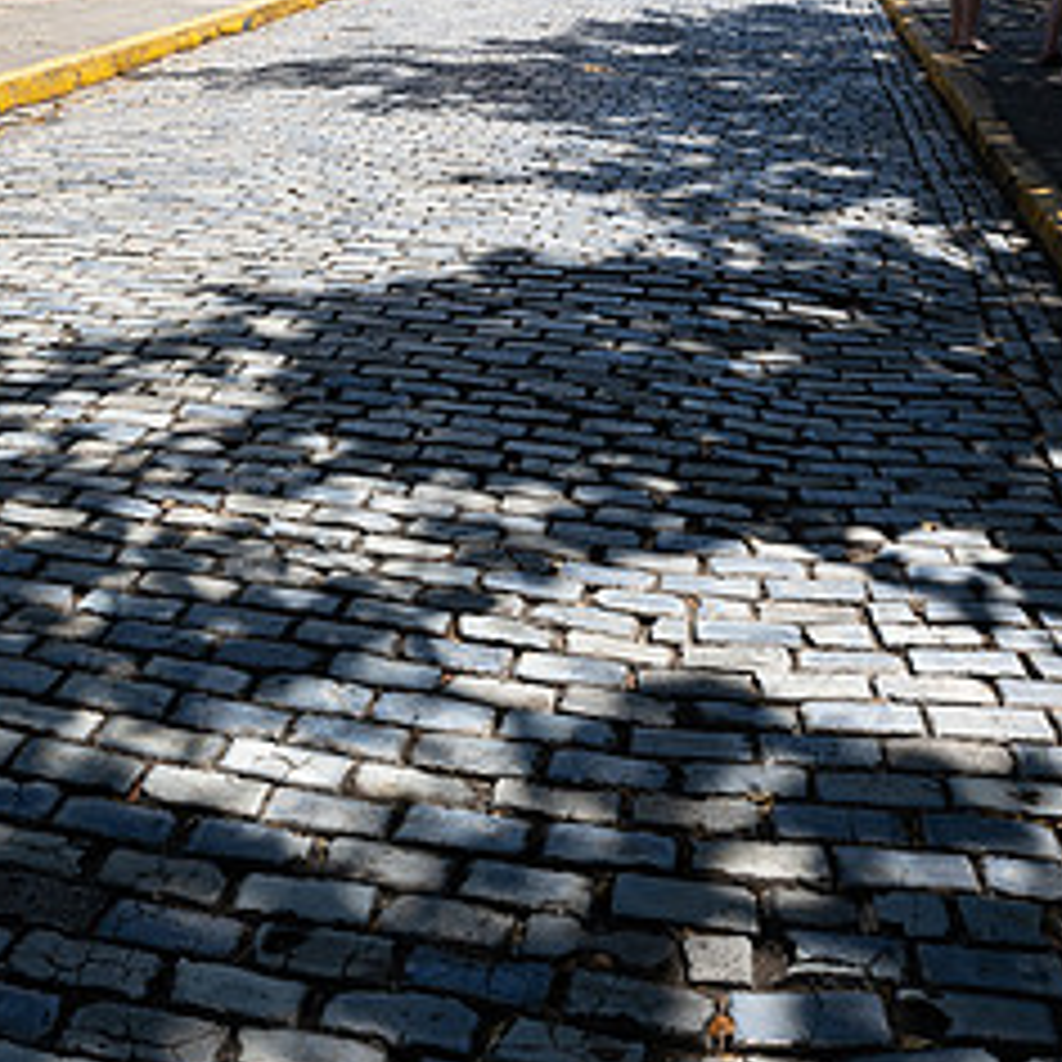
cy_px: 518
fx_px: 1493
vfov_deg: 39.2
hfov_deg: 39.1
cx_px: 468
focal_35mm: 43
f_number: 8
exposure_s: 1/125
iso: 180
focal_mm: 26.5
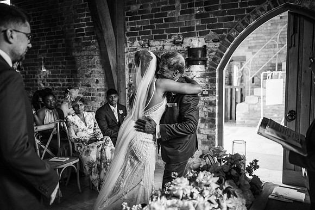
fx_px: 306
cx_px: 158
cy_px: 105
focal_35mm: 35
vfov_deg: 37.8
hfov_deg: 54.5
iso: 100
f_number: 2
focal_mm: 35
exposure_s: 1/400
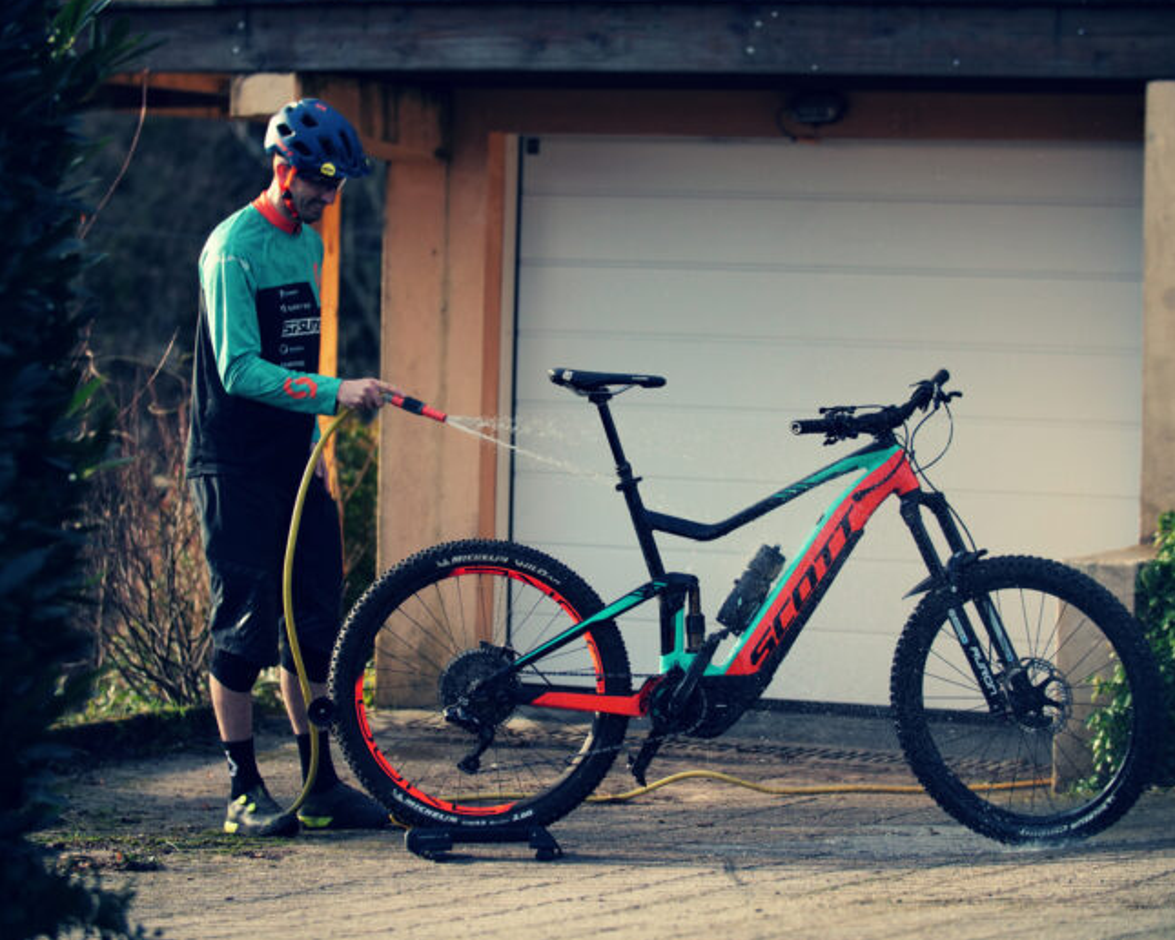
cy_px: 466
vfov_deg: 13.1
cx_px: 603
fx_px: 4104
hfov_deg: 16.3
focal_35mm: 118
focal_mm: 56
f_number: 1.8
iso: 500
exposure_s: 1/3200
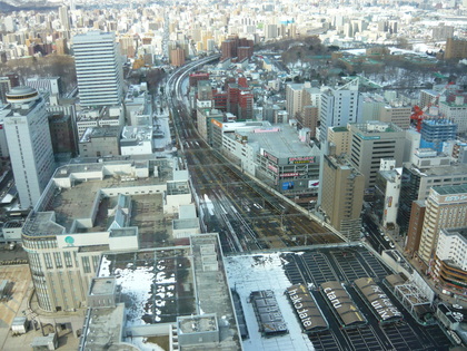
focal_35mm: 33
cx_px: 234
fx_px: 445
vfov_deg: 42.9
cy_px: 176
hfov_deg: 55.4
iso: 100
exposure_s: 1/250
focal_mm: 5.5
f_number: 2.8
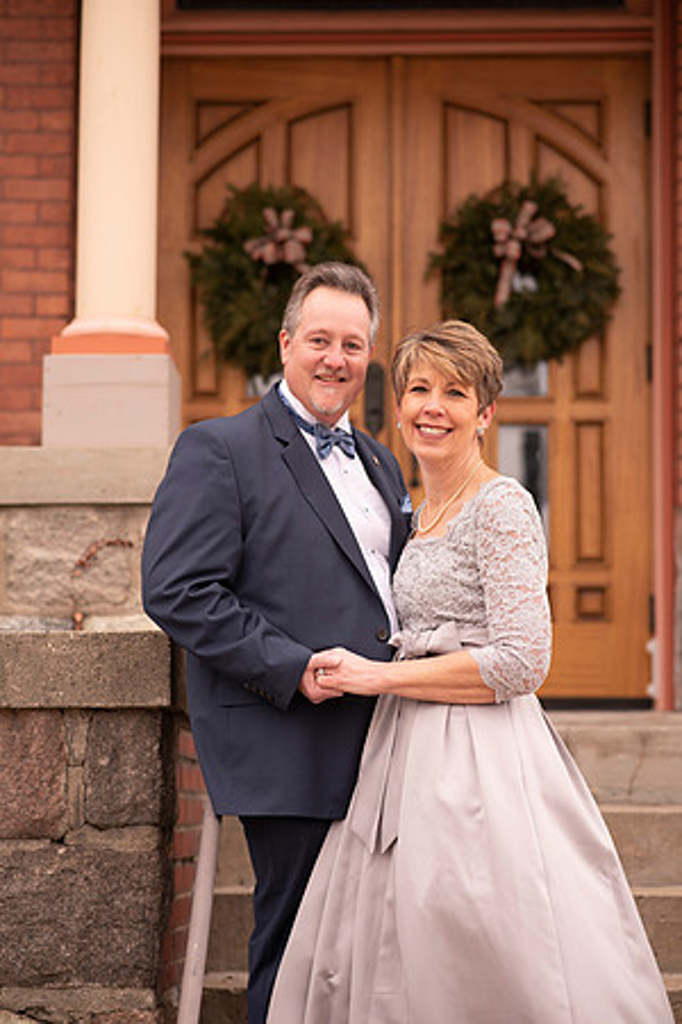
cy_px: 512
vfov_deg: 23.9
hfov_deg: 16.1
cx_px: 341
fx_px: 2415
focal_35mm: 85
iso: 100
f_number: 2.5
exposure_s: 1/125
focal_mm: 85
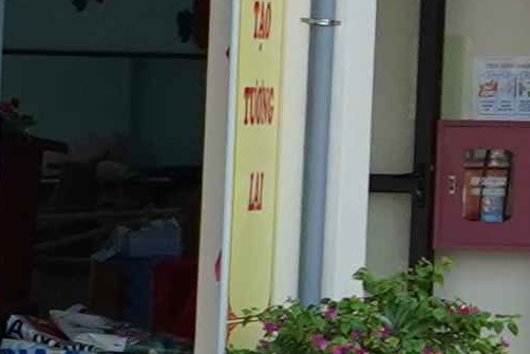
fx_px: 3461
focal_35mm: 235
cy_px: -142
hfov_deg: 7.5
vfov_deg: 5.8
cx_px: 1677
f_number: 8
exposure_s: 1/640
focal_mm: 20
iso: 1000
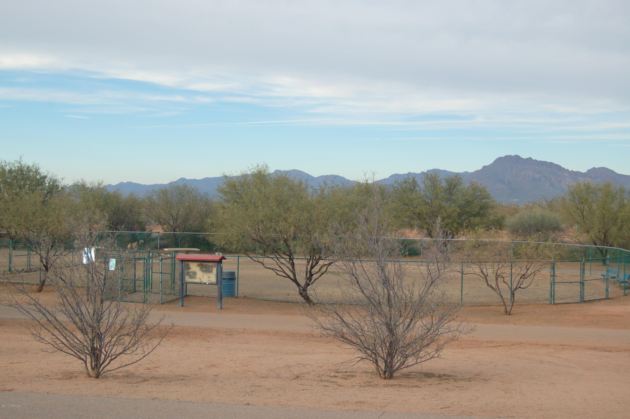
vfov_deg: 28.0
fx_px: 839
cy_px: 210
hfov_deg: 41.1
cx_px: 315
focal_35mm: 48
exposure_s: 1/200
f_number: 7.1
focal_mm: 32
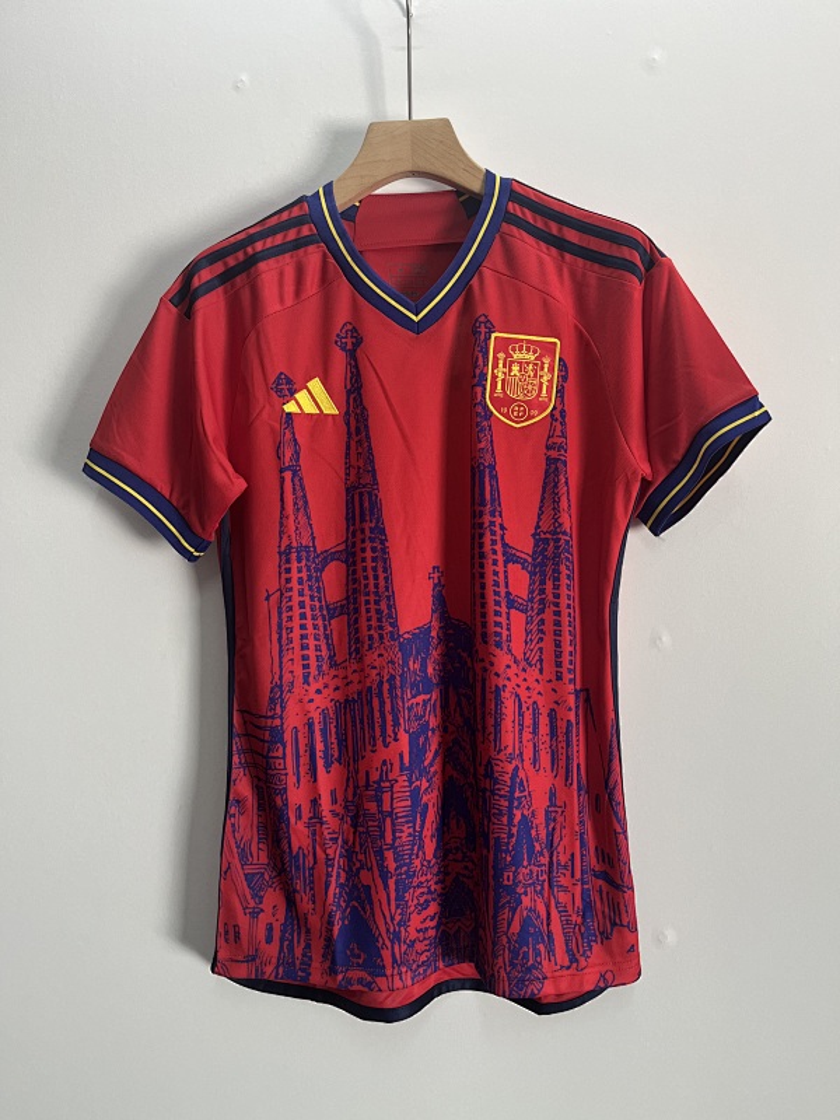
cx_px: 420
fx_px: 841
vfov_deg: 67.3
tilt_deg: -2.4
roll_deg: +1.2
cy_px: 560
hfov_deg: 53.1
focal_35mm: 26
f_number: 1.6
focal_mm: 5.1
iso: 125
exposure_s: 1/100
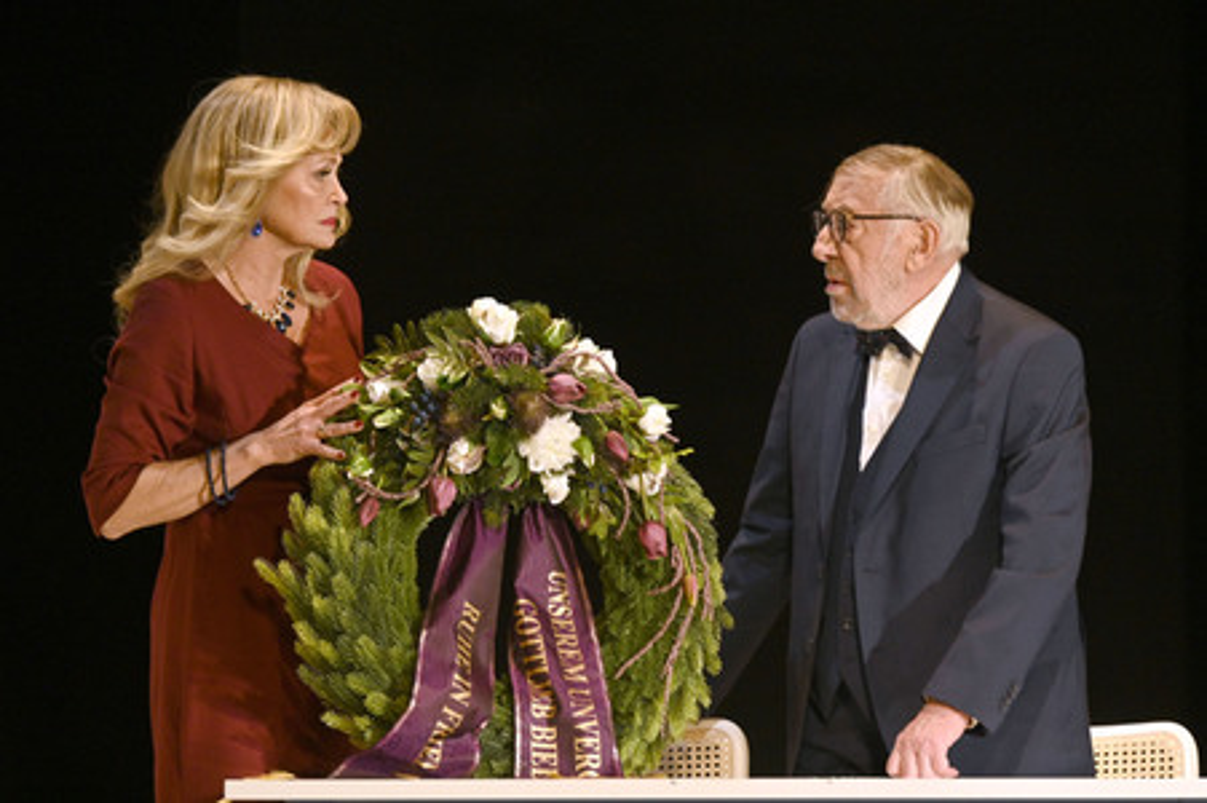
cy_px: 402
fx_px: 8041
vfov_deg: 5.7
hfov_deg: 8.6
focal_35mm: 240
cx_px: 604
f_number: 5
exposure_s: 1/1000
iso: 5000
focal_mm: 240
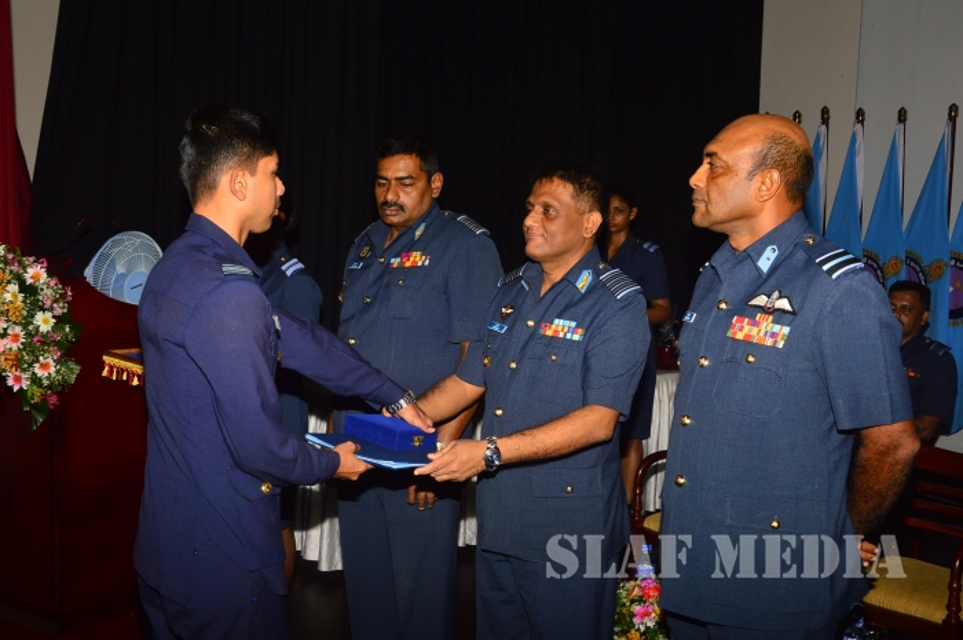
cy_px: 320
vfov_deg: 31.8
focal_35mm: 42
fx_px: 1122
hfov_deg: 46.4
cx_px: 482
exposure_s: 1/200
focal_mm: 28
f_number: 7.1
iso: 200
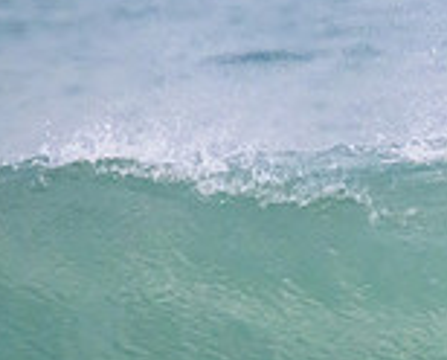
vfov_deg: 0.5
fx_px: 39073
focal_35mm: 2946
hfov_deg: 0.7
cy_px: 379
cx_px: 804
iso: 5000
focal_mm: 800
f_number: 11
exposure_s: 1/2000
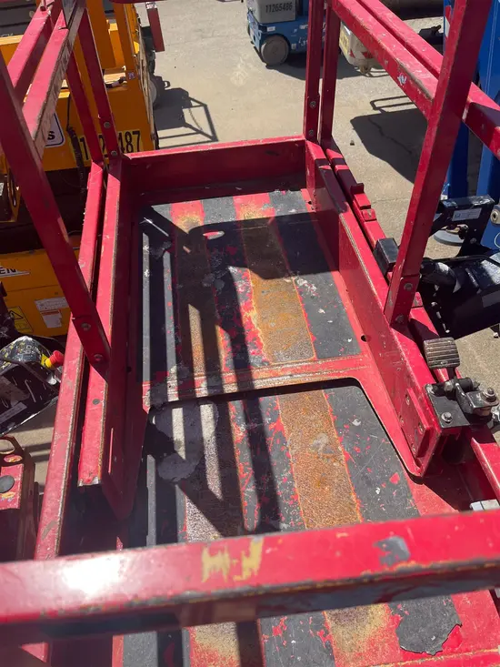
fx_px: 501
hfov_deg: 53.1
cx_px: 250
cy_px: 334
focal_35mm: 26
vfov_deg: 67.3
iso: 50
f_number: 1.6
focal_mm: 5.1
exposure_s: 1/2825
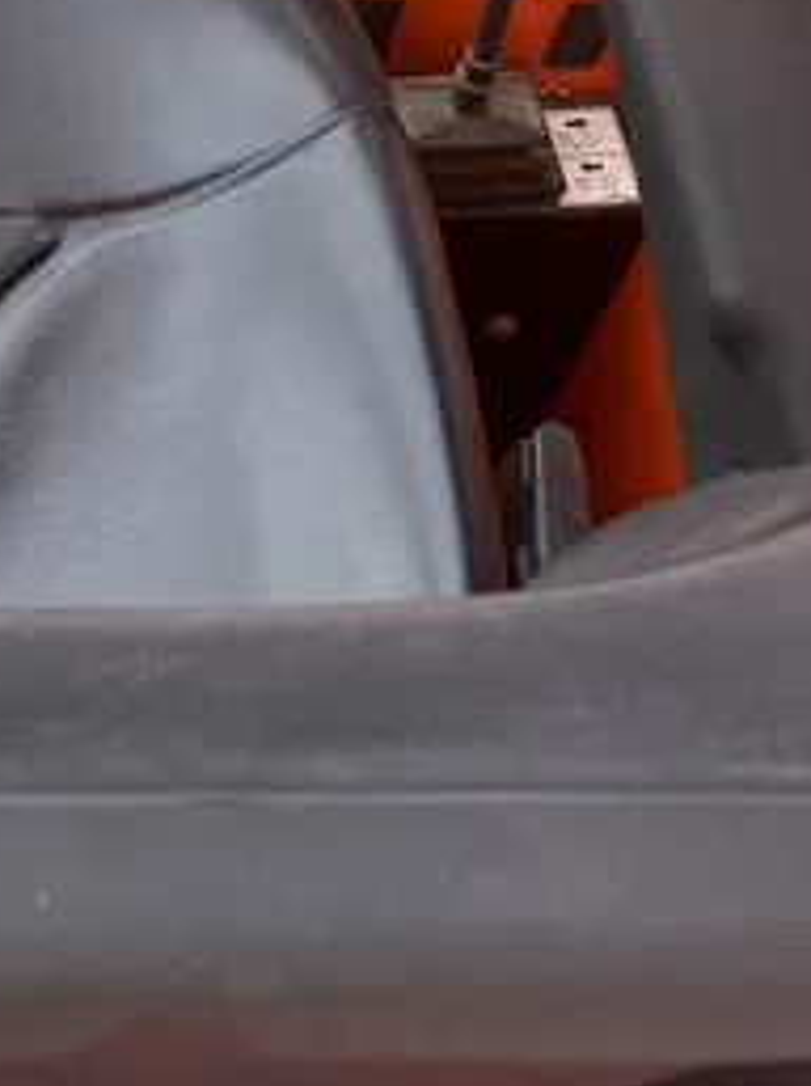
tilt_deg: -43.1
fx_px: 2505
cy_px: -374
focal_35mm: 80
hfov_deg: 17.4
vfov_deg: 21.7
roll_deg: -6.6
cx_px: -190
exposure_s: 1/121
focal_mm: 3.99
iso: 32
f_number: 1.8
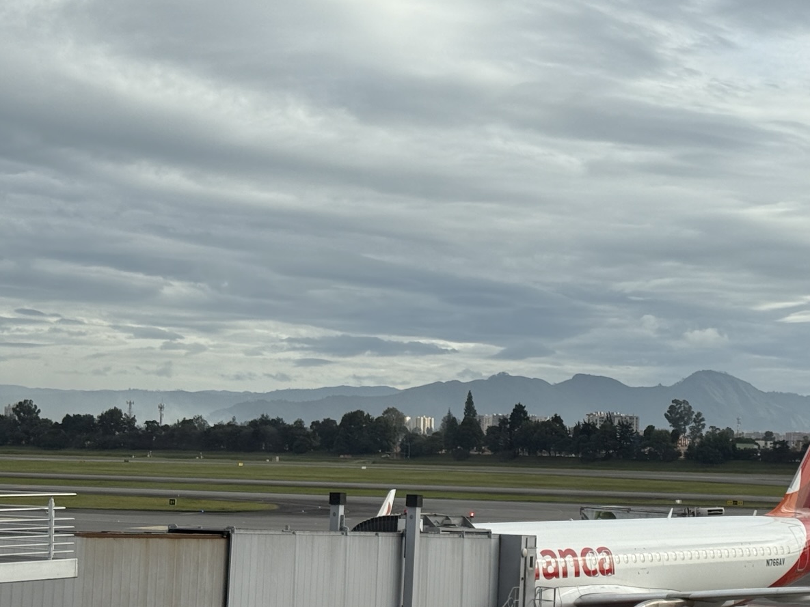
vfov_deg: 18.1
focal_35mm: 81
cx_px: 650
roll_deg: -1.0
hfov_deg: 23.8
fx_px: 1896
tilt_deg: +0.1
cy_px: 434
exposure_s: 1/4098
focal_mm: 6.76
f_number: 1.78
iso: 64
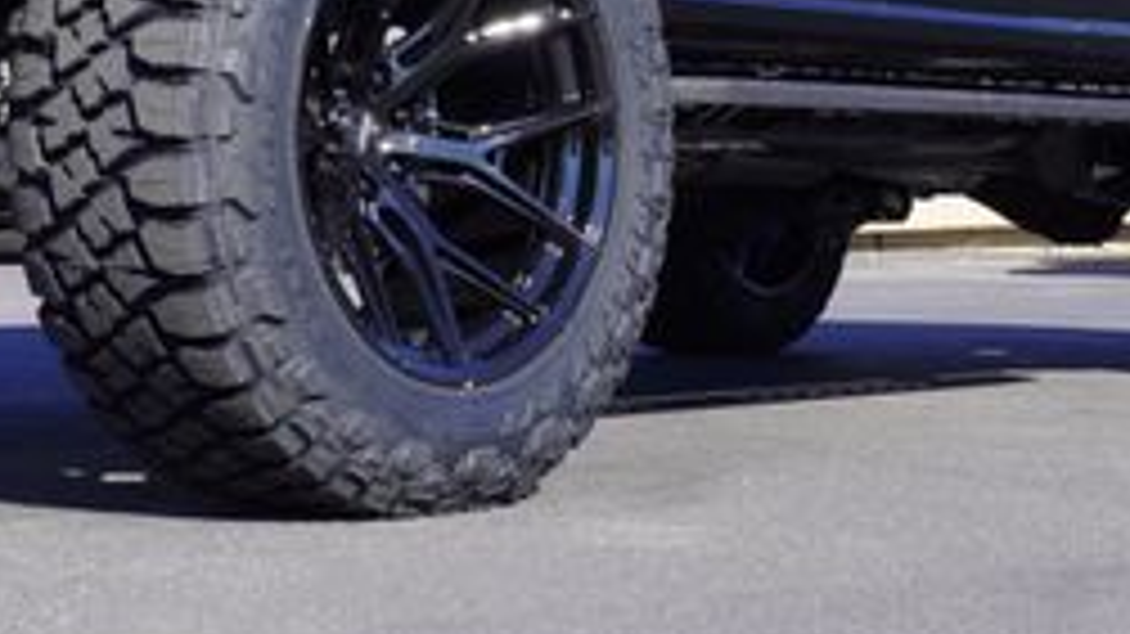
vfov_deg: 12.6
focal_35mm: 92
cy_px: -207
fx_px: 2766
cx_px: 347
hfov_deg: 23.0
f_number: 8
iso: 100
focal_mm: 23
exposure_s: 1/125
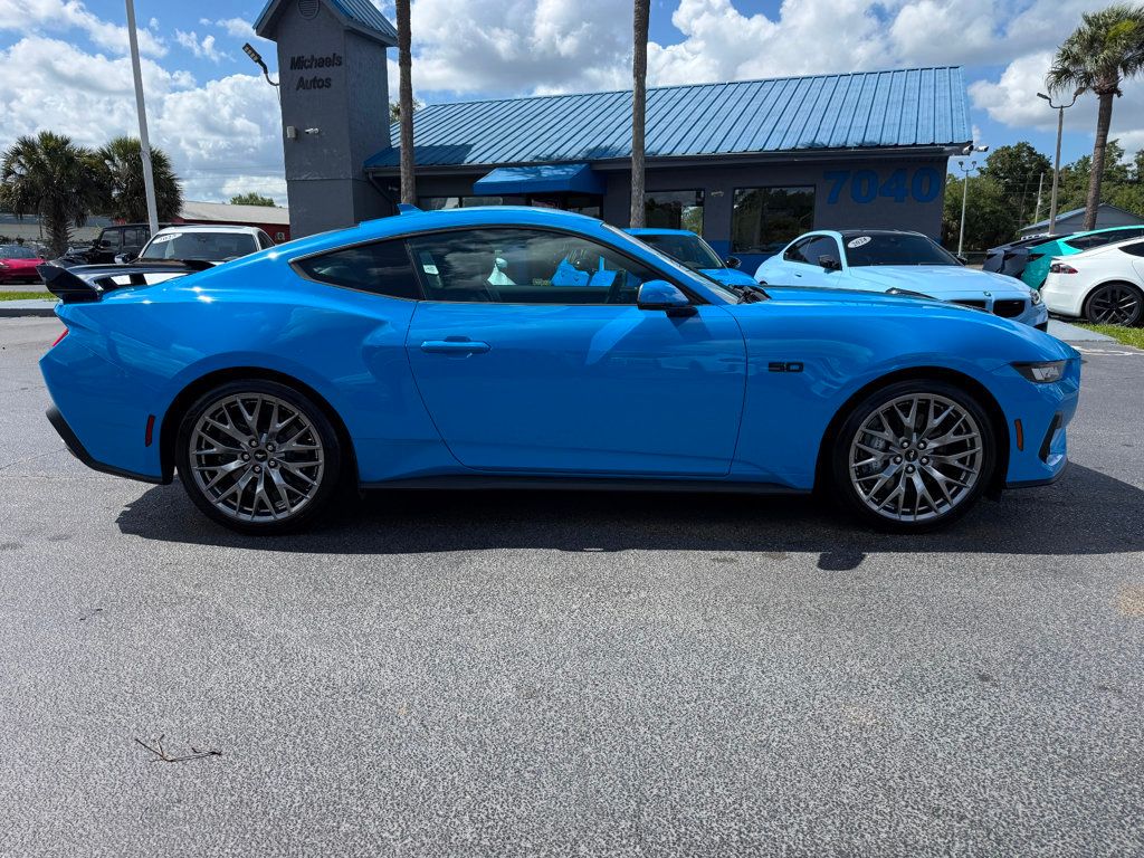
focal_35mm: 24
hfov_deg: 71.6
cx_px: 572
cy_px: 429
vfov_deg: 56.8
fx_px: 793
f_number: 1.78
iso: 80
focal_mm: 6.76
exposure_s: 1/4167
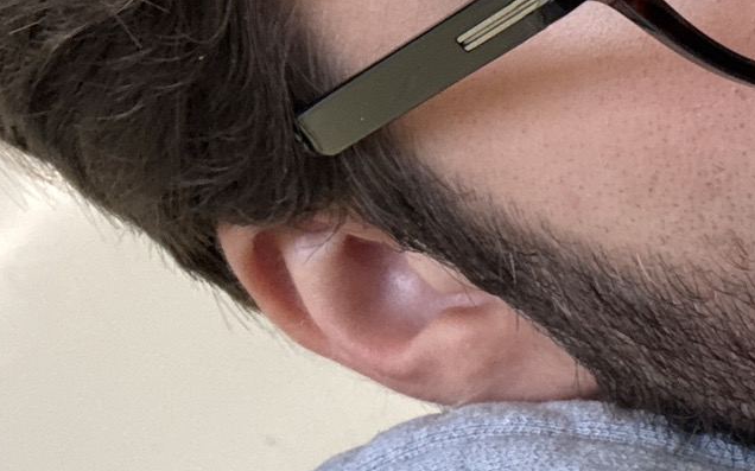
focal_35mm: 100
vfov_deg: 12.9
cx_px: 627
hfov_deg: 20.5
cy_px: -25
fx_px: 2057
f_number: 1.9
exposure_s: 1/60
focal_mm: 2.69
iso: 200
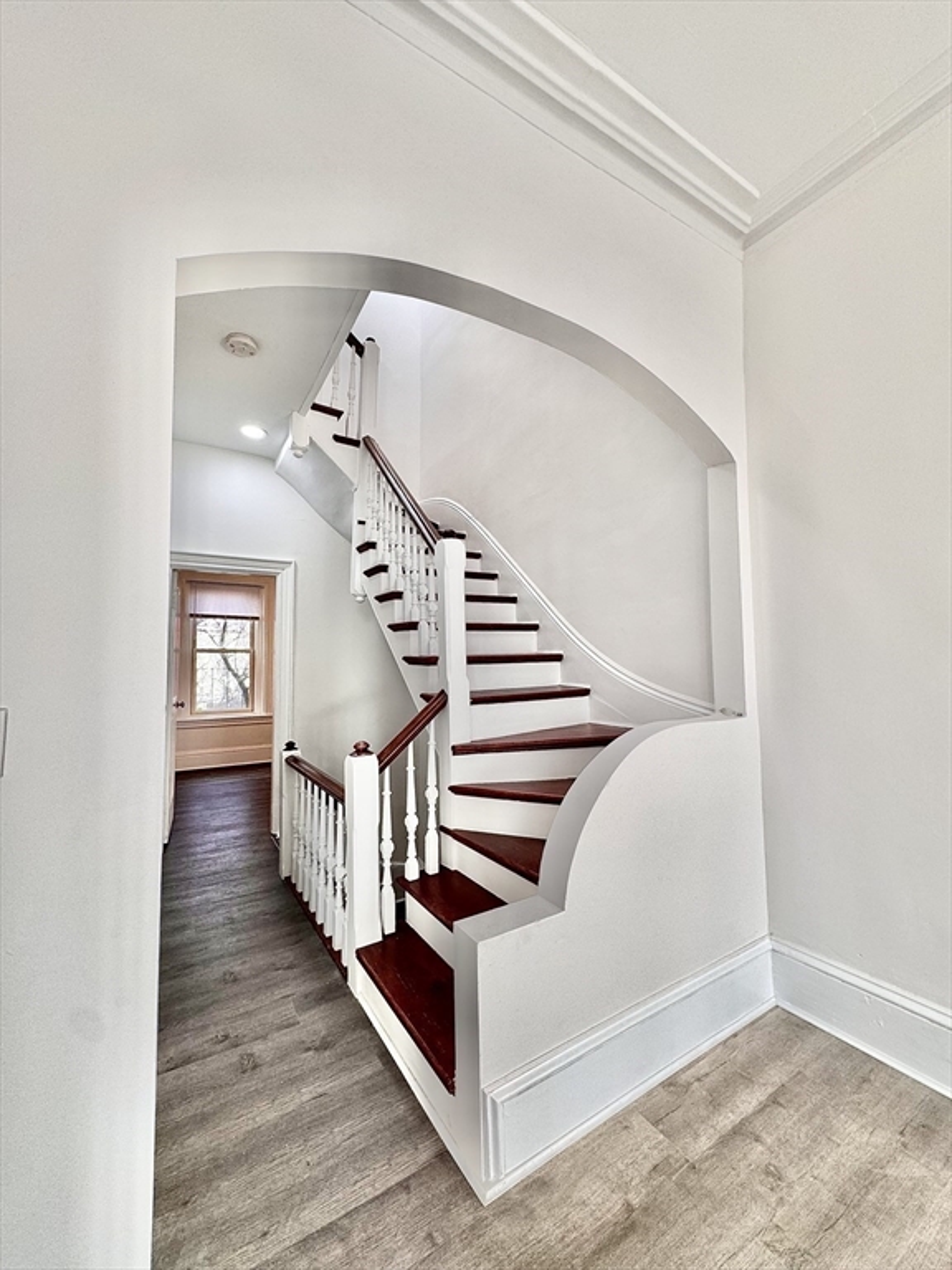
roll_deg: -0.7
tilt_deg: +3.9
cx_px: 476
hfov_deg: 85.7
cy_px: 635
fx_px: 513
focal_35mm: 14
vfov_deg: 102.1
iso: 50
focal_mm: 2.22
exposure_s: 1/120
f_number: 2.2
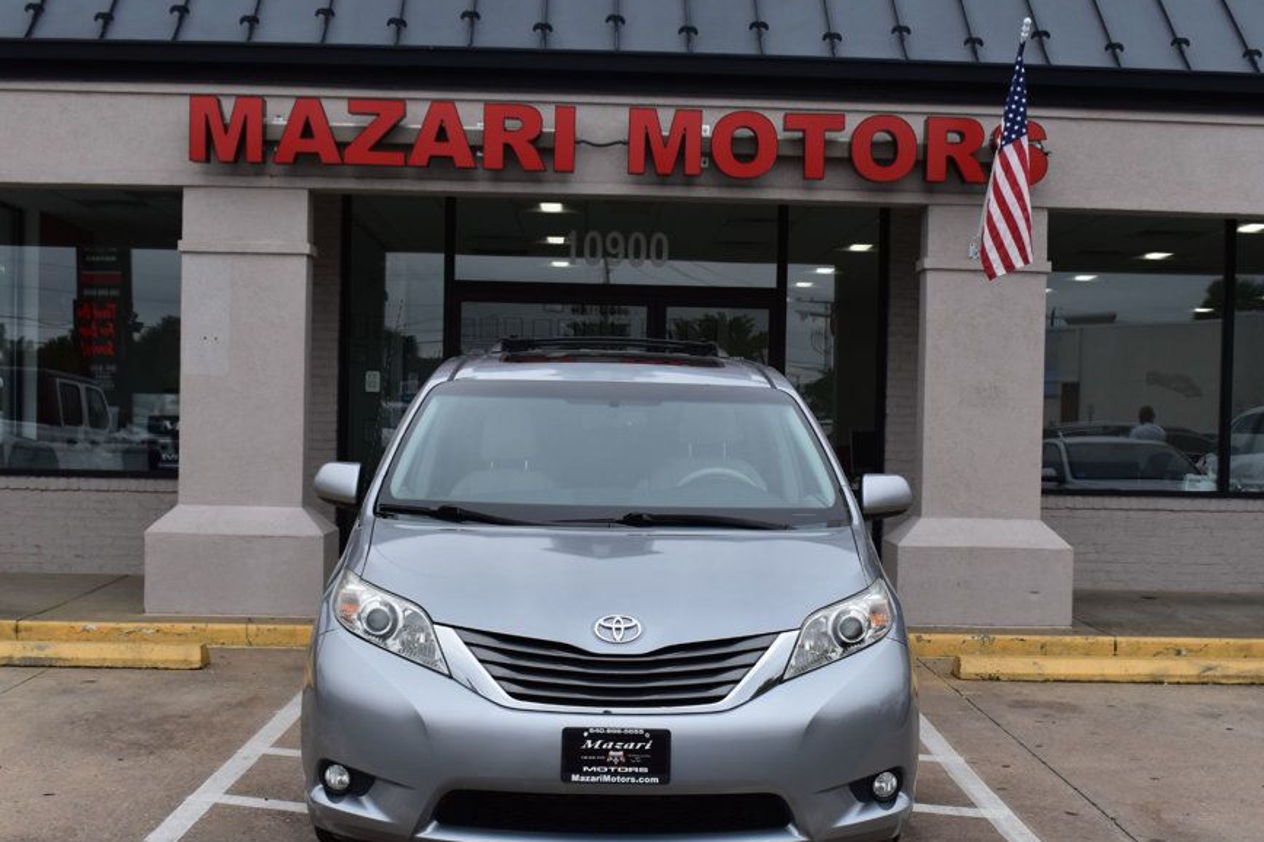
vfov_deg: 29.2
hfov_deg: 42.7
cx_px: 664
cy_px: 481
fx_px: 1614
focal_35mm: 46
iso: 400
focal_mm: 26
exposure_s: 1/320
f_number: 10
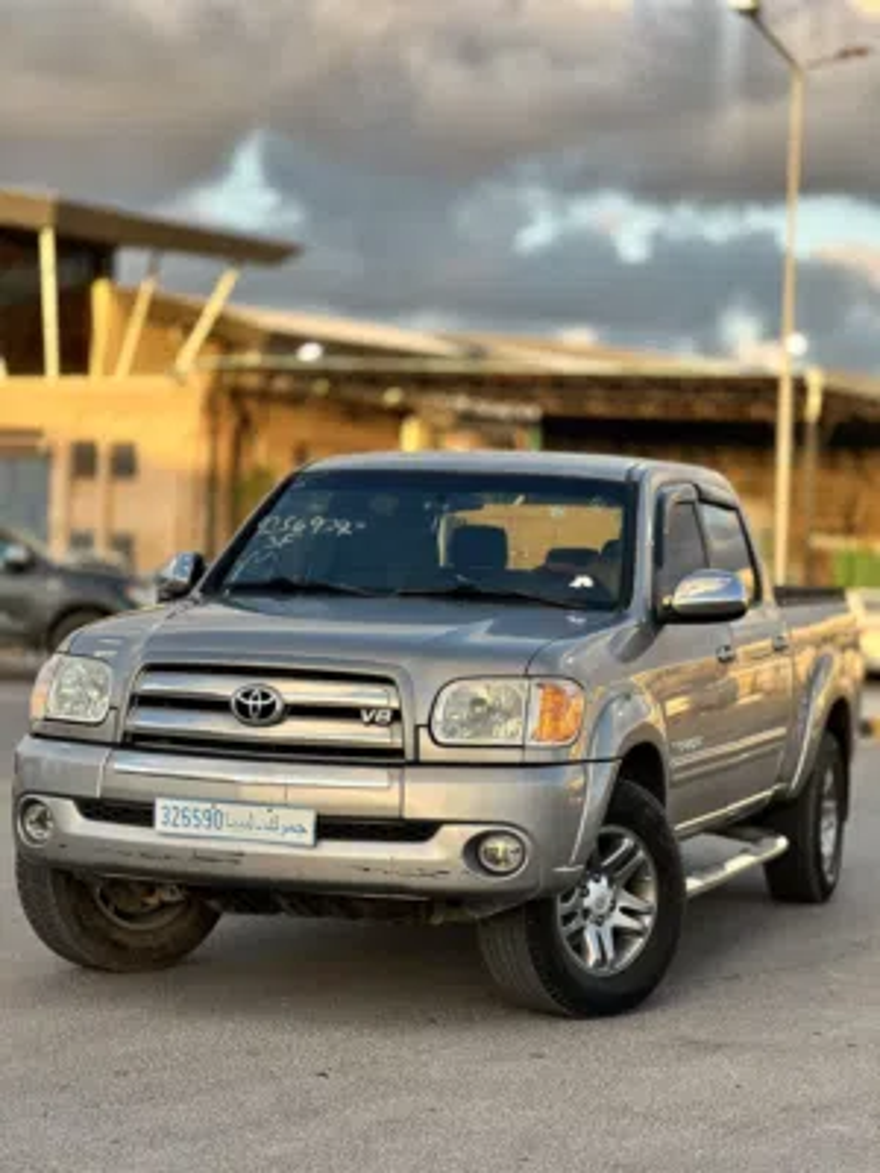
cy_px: 586
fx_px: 2610
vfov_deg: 25.3
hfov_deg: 19.1
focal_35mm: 77
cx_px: 440
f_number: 2.8
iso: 50
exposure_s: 1/121
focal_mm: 9
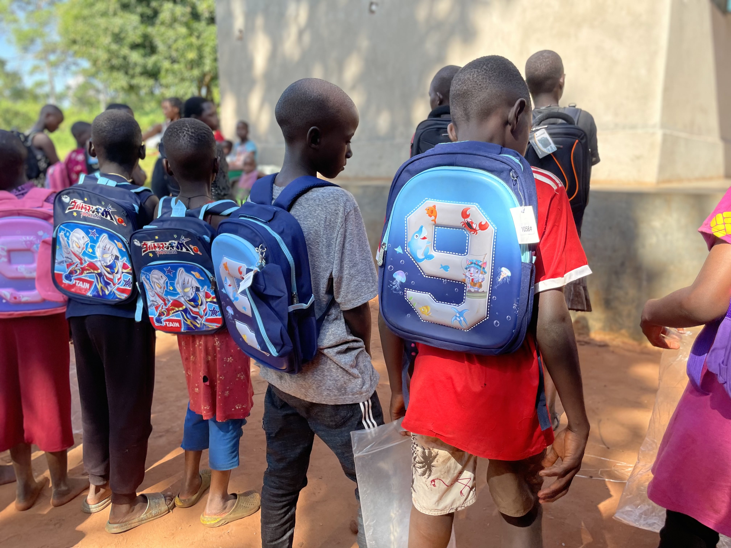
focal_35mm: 26
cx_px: 366
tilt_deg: -8.2
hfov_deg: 67.3
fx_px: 549
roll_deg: -1.6
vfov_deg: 53.1
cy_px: 274
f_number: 1.6
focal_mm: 4.2
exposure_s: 1/654
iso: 50
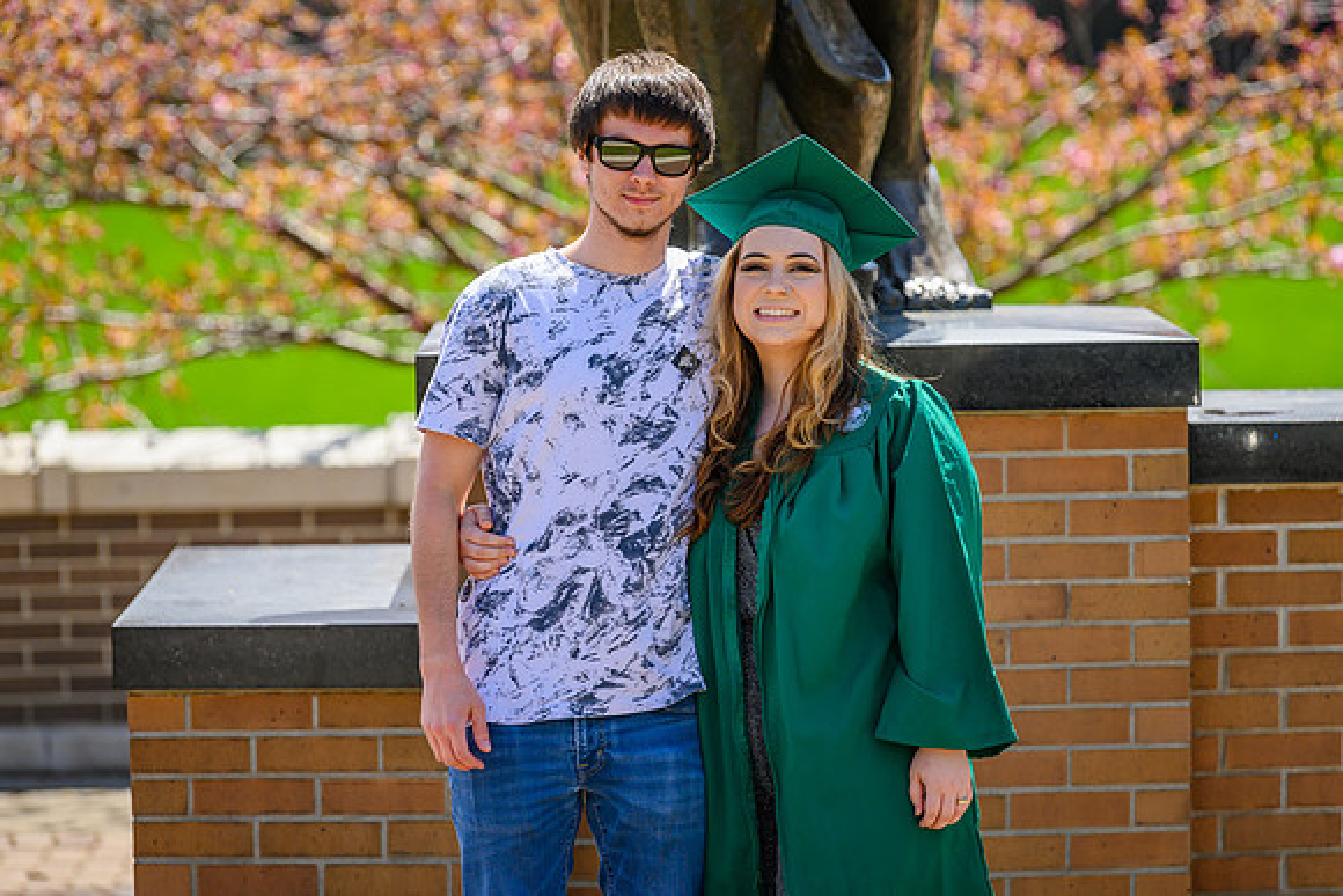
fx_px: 8229
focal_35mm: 221
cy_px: 403
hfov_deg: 9.3
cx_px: 672
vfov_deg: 6.2
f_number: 4
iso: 400
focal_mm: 200
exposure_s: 1/2500
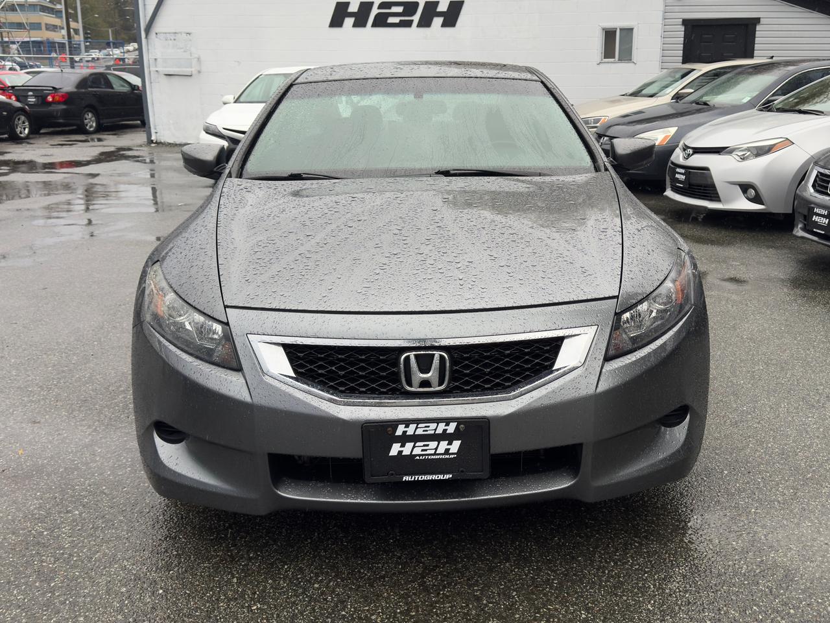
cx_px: 415
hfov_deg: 71.6
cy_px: 312
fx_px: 575
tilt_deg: -14.9
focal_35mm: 24
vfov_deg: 56.8
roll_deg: +0.3
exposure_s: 1/576
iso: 100
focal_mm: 6.76
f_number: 1.78
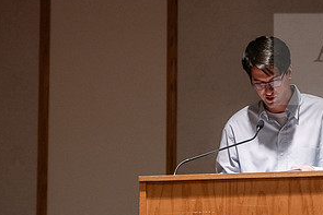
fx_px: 1589
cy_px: 146
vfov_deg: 7.8
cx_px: 241
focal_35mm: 177
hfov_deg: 11.6
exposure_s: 1/200
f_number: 3.2
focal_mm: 90
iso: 3200
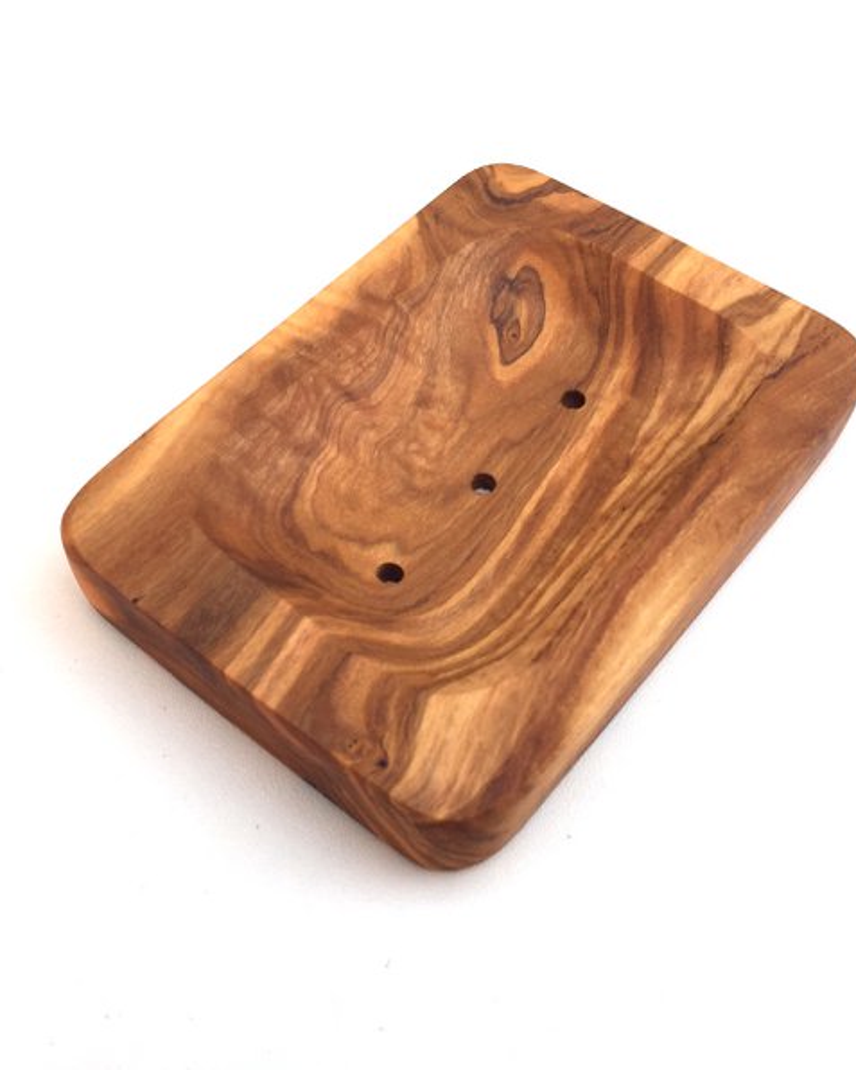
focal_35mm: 38
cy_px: 537
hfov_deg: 39.2
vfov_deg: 47.9
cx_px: 445
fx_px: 1203
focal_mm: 4.15
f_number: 2.2
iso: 32
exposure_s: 1/1276
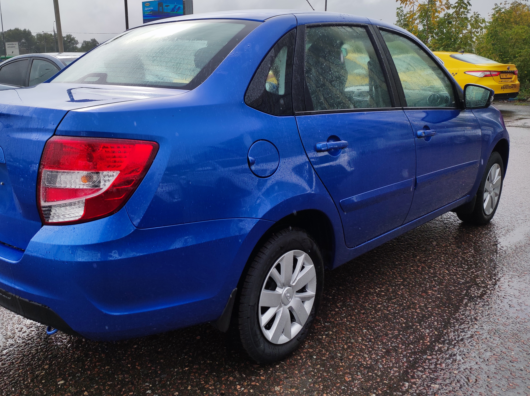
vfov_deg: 60.8
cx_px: 216
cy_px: 170
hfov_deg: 75.7
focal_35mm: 22
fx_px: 337
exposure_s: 1/982
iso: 50
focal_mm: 4.74
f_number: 1.79
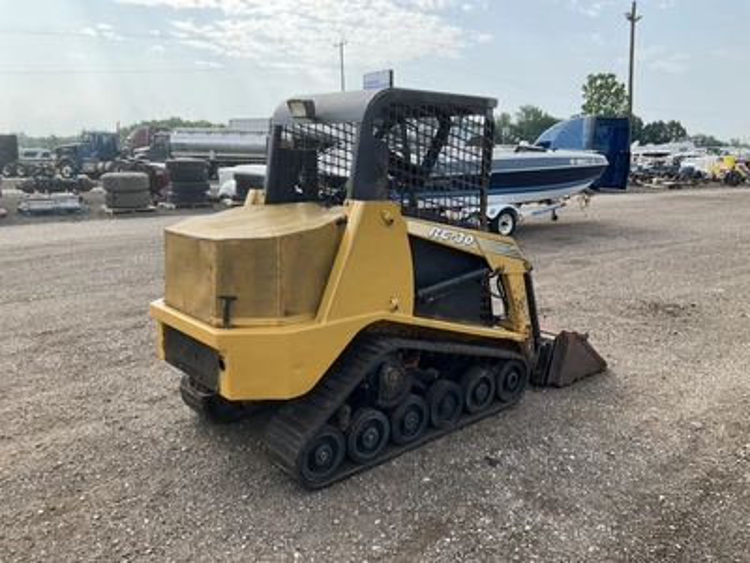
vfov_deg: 48.2
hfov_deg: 61.7
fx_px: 628
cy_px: 282
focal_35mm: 29
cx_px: 375
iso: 25
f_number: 1.8
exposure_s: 1/869
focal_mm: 3
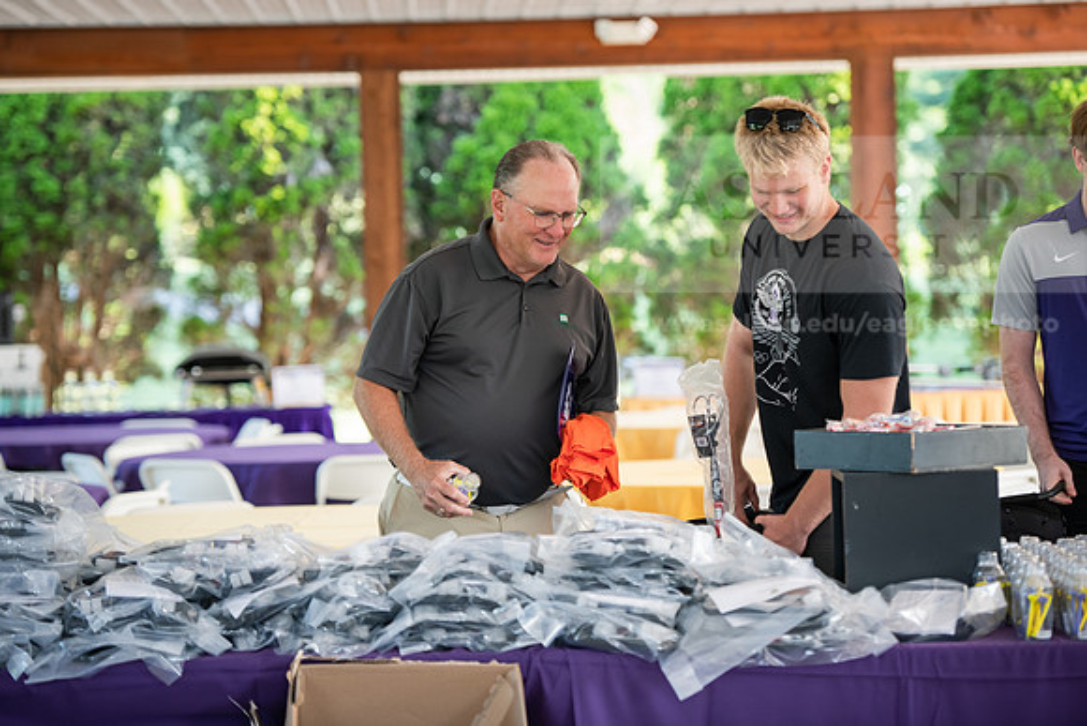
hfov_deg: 17.6
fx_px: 3503
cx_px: 544
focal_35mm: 116
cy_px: 363
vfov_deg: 11.8
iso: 500
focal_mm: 116
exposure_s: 1/200
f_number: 3.2
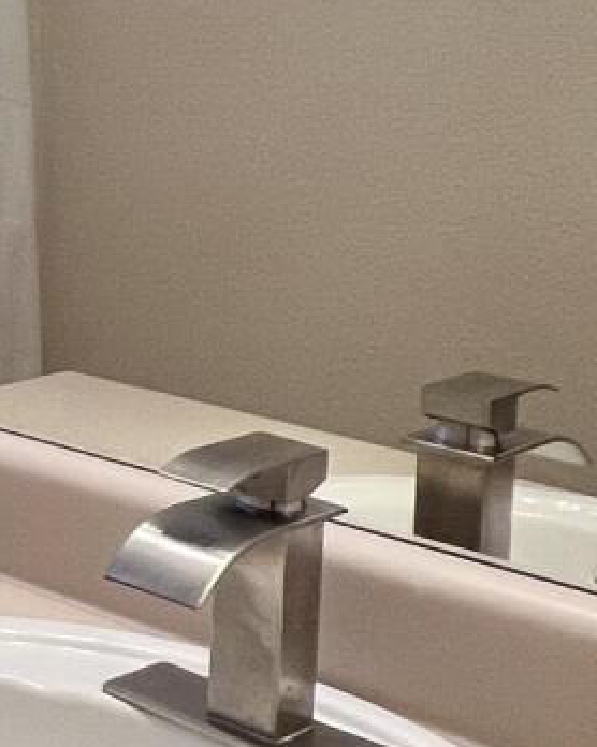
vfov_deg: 25.4
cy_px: 101
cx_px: -661
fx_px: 1614
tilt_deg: -5.2
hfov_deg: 15.7
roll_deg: -0.1
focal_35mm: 73
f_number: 1.8
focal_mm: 1.57
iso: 160
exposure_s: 1/120
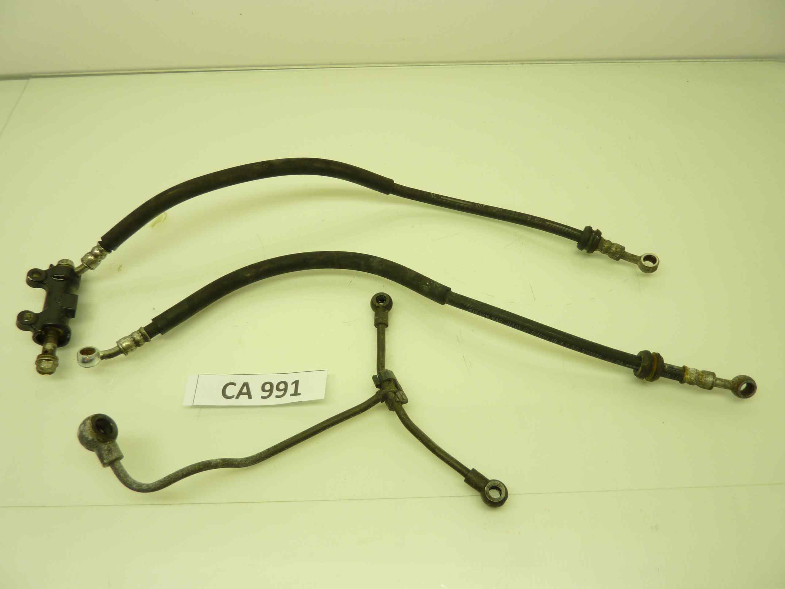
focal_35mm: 25
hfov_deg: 69.4
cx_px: 392
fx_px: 567
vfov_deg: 54.9
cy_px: 294
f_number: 3.3
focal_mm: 4.1
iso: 80
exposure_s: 1/30
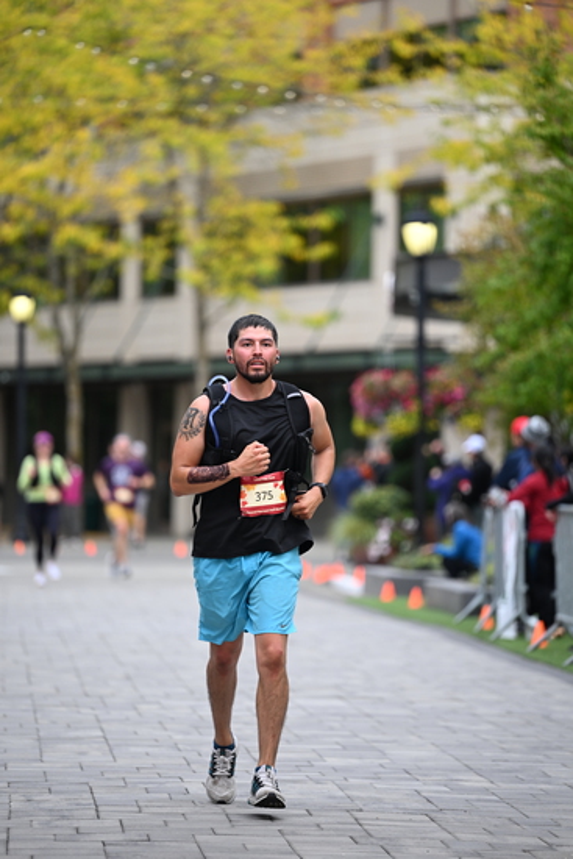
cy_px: 430
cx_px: 286
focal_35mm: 180
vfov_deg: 11.4
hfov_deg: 7.6
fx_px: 4294
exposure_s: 1/2000
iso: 640
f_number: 2.8
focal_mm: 180
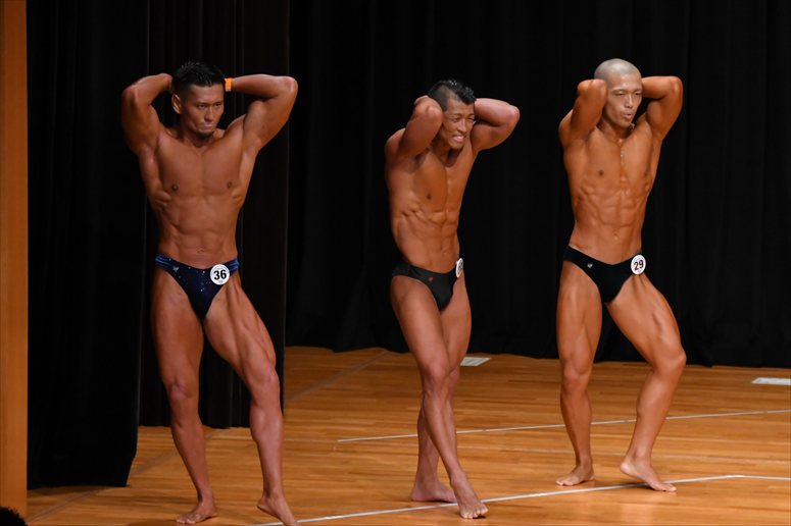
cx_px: 396
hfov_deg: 7.6
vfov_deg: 5.1
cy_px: 263
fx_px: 5930
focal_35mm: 270
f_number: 5.6
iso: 4000
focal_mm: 180
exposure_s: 1/400
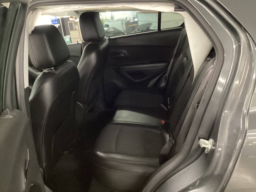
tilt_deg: -22.8
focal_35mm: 31
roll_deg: +6.1
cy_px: 96
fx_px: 229
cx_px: 128
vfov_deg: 45.4
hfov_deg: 58.4
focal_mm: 3.3
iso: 800
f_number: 2.4
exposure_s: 1/20
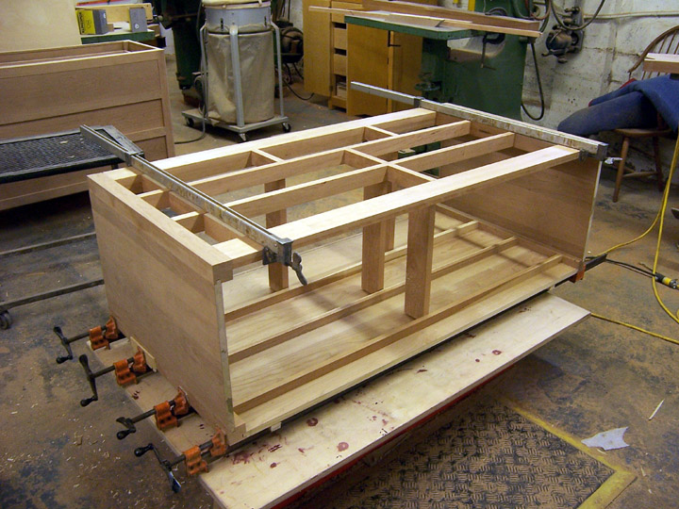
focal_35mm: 33
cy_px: 254
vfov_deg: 42.9
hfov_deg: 55.4
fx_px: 647
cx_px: 340
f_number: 3.4
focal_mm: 5.5
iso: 140
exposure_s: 1/15
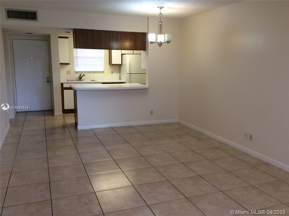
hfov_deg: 56.9
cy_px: 108
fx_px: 267
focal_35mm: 32
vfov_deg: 44.0
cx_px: 144
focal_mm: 3.3
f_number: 2.4
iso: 40
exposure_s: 1/24
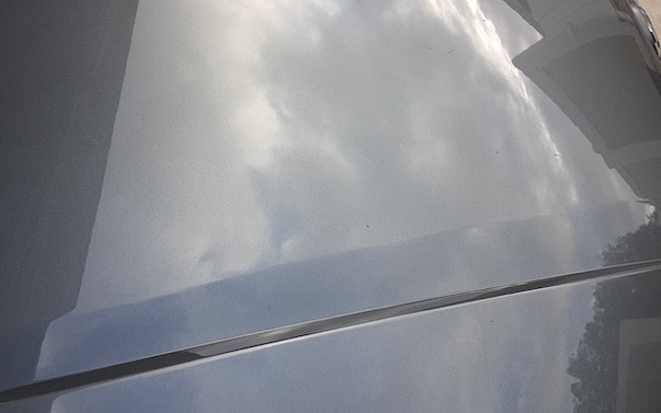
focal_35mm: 38
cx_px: 298
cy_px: 130
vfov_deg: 33.2
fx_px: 685
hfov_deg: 51.5
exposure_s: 1/313
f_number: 1.9
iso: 40
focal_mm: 2.91
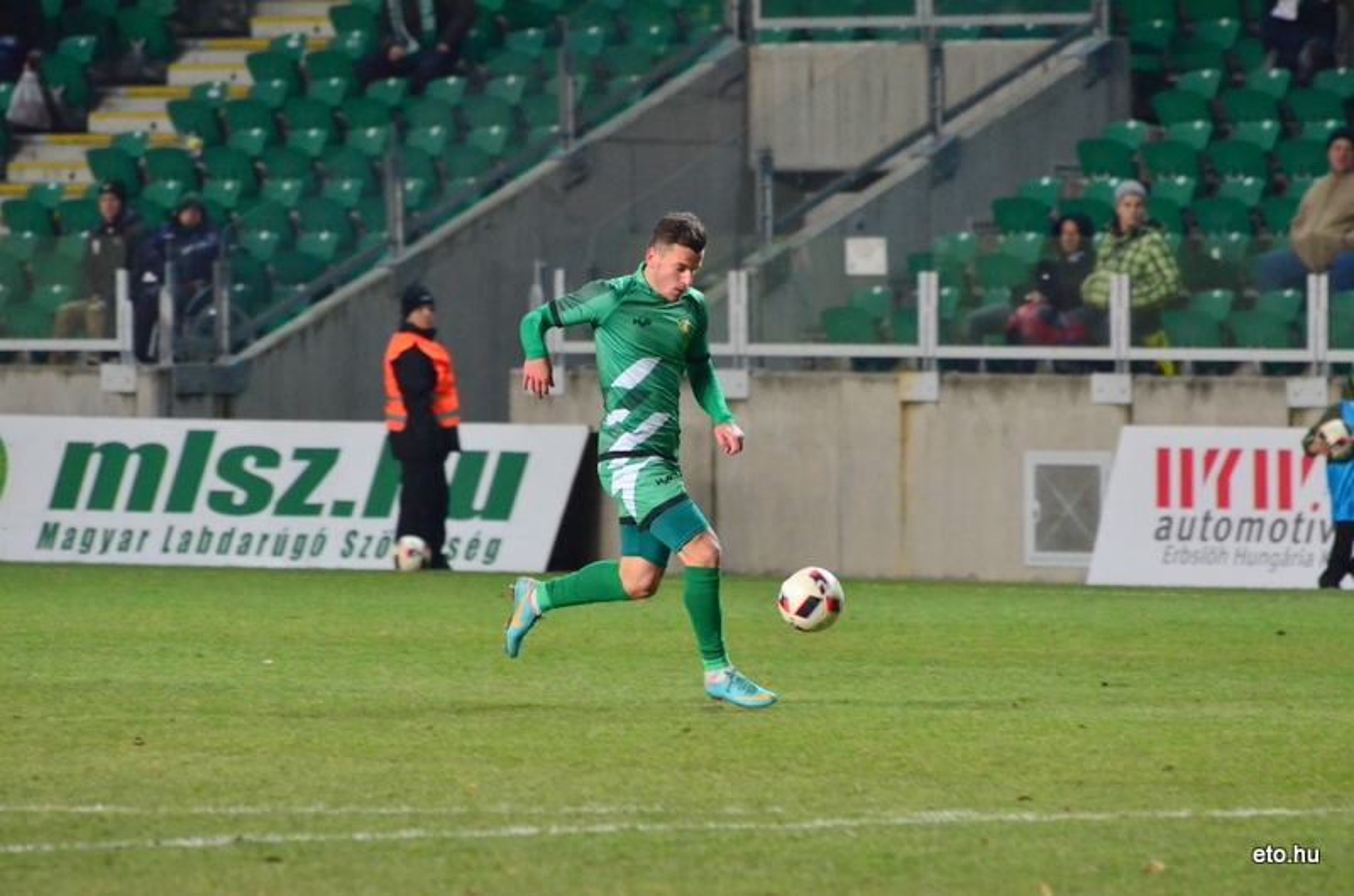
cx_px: 677
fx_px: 13513
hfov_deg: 5.7
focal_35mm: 360
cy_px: 448
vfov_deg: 3.8
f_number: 5.6
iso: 4000
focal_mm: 240
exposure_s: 1/400
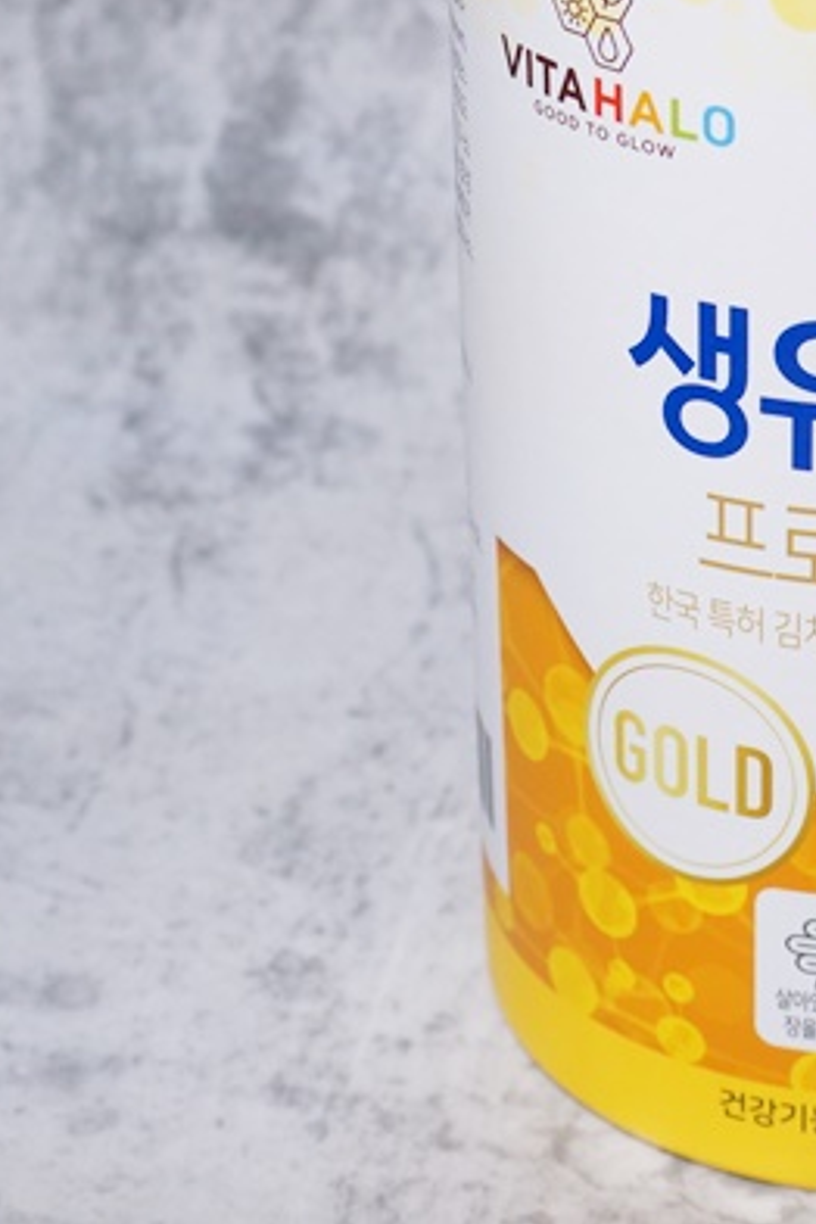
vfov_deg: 19.7
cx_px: 913
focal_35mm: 103
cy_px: 296
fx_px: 3502
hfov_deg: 13.0
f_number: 7.1
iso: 400
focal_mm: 30
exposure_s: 1/125
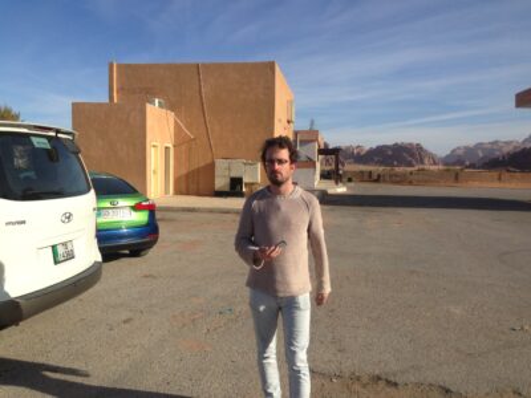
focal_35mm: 33
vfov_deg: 42.9
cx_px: 266
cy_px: 199
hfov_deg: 55.4
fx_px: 506
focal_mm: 4.12
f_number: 2.4
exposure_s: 1/2008
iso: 50
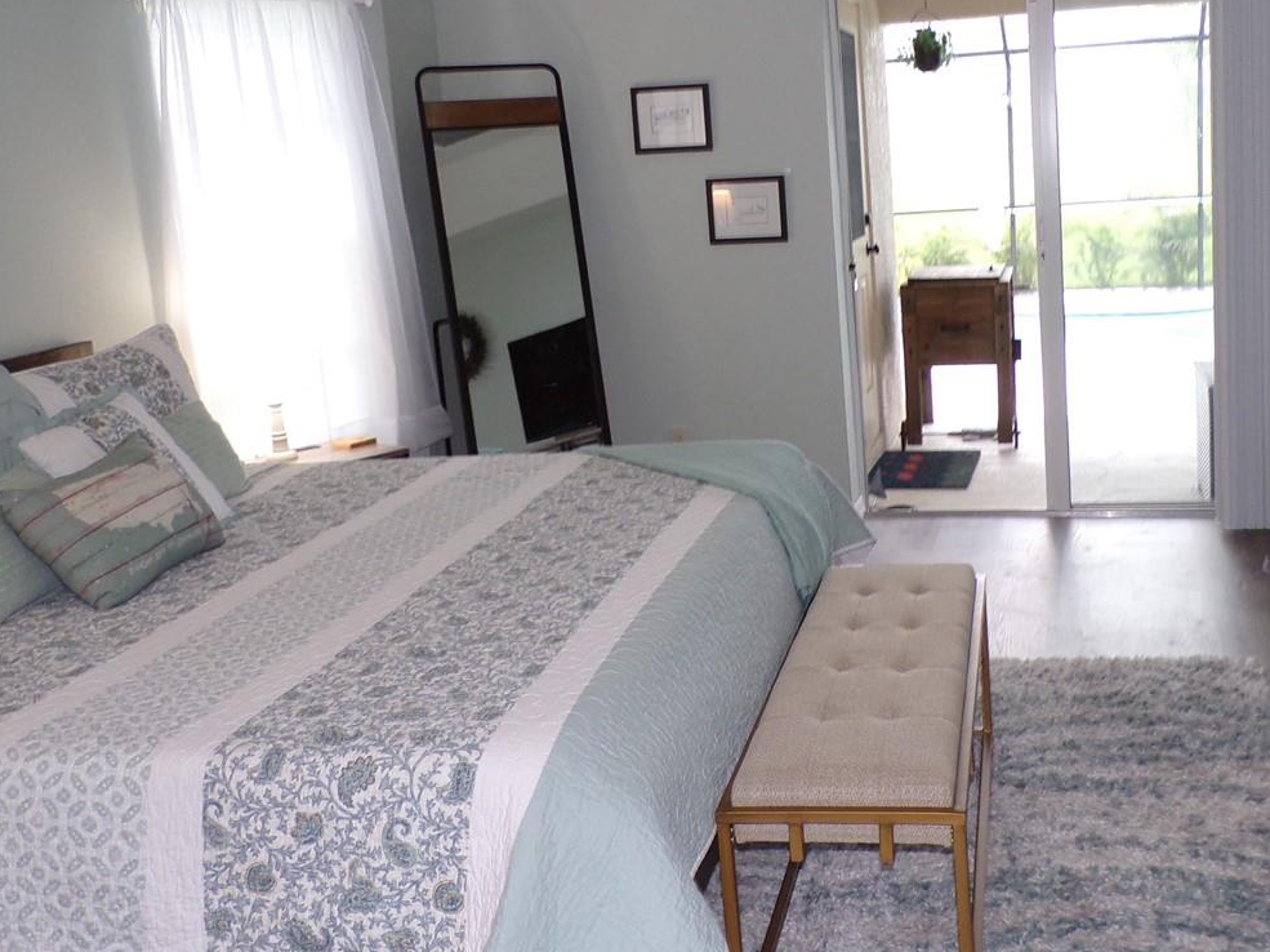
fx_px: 1430
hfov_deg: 47.3
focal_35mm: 39
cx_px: 817
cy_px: 353
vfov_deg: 36.6
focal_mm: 4.3
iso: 145
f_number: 3
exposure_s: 1/34
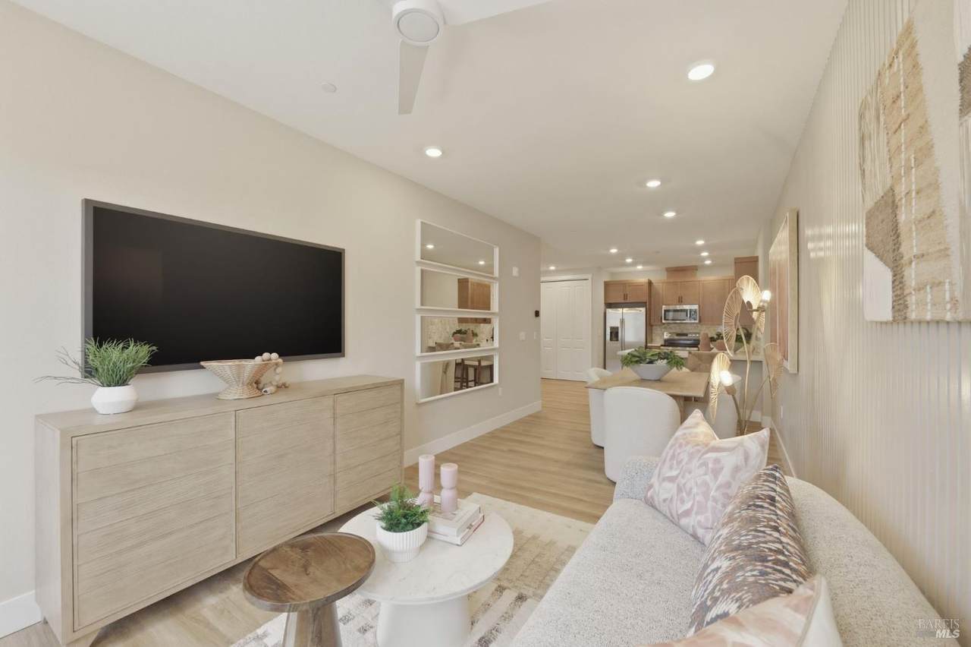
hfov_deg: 104.3
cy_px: 324
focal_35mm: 14
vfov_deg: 81.1
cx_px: 486
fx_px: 377
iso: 1000
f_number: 5.6
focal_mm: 14
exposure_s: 1/60
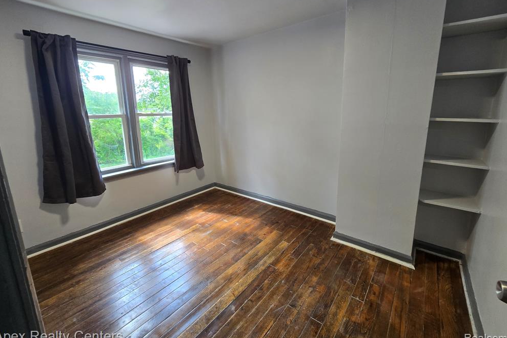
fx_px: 197
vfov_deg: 80.9
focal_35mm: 14
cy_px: 149
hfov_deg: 104.3
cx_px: 254
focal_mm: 2.2
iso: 80
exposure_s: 1/60
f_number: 2.2
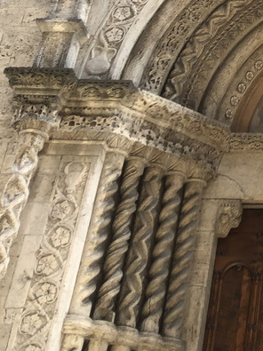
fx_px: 862
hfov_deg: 16.0
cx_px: 388
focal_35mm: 85
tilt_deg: +37.9
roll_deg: -1.2
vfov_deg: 21.8
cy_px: -34
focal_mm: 4
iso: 20
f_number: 1.8
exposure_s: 1/186
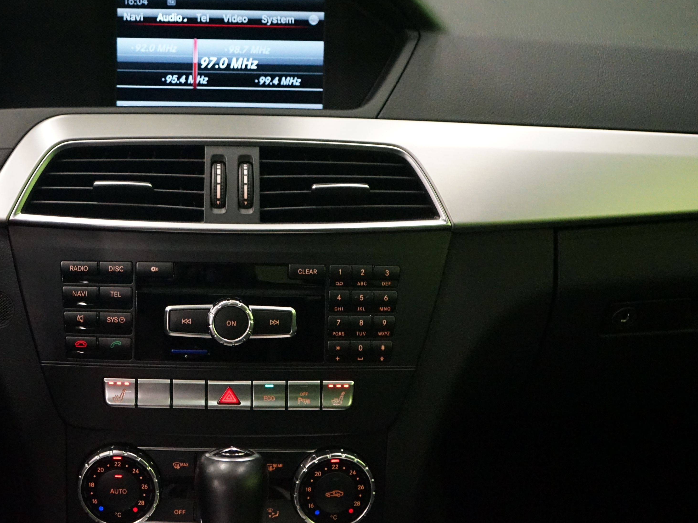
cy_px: 252
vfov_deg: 24.0
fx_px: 1230
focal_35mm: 61
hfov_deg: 31.4
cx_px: 229
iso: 6400
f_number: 4.5
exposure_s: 1/30
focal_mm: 47
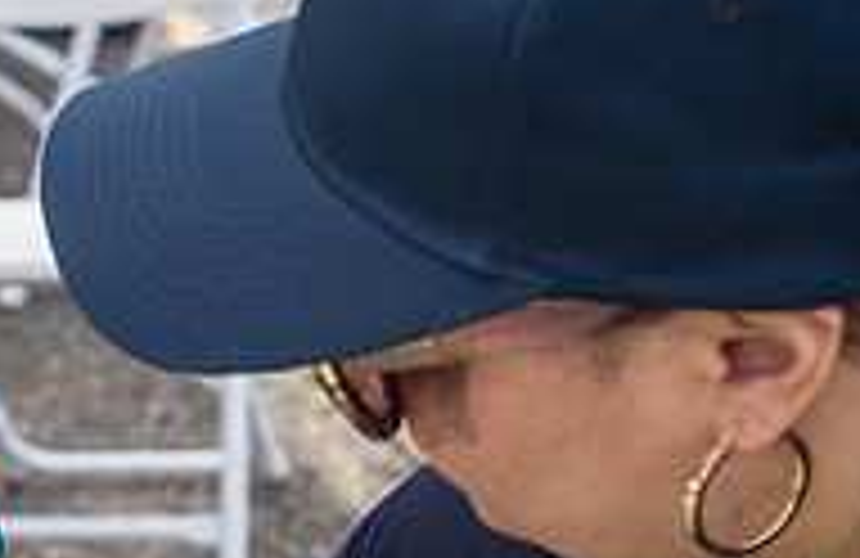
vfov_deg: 10.9
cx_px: -282
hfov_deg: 16.1
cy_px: 719
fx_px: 2867
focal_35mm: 121
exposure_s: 1/640
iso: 200
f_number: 4
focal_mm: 35
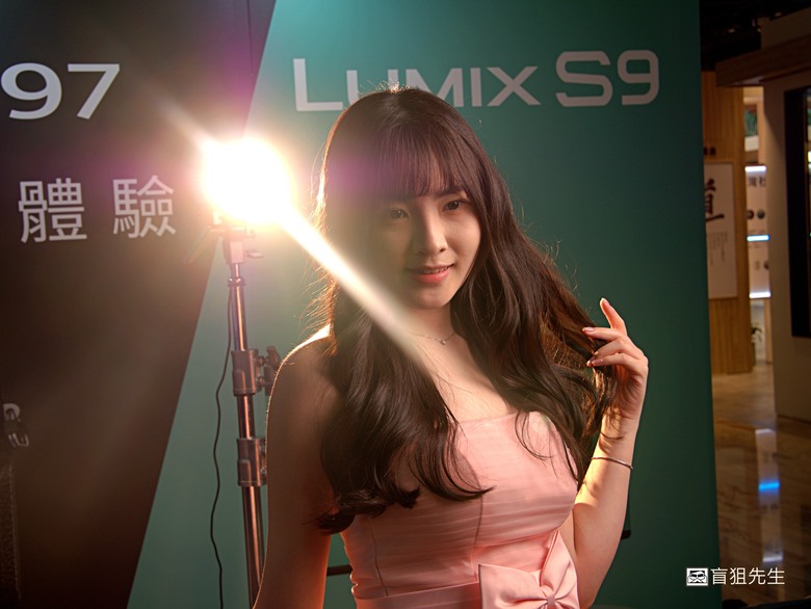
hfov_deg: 41.2
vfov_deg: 31.6
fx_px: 1078
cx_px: 406
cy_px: 304
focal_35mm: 46
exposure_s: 1/60
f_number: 4.3
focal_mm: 23
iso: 320
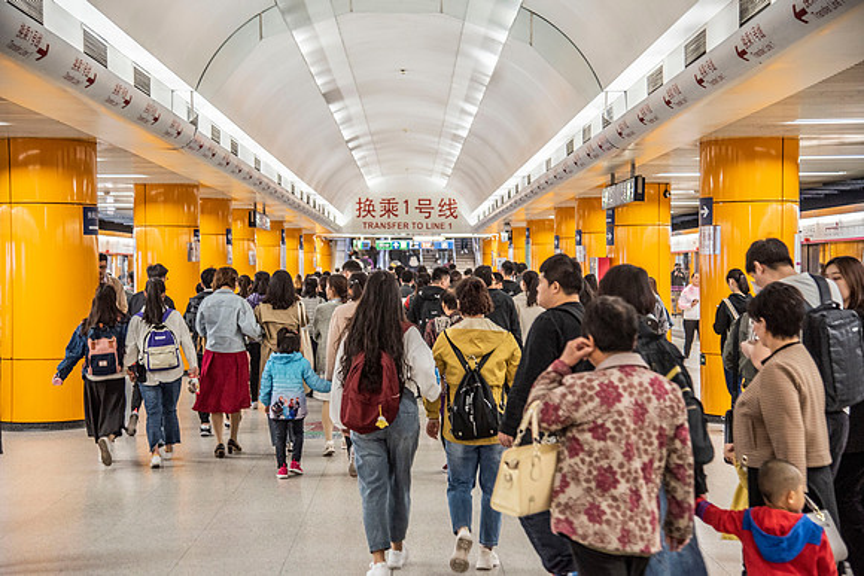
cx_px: 432
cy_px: 288
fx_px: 1531
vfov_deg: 21.3
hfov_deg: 31.5
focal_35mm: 64
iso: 2000
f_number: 4
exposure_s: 1/100
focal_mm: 62
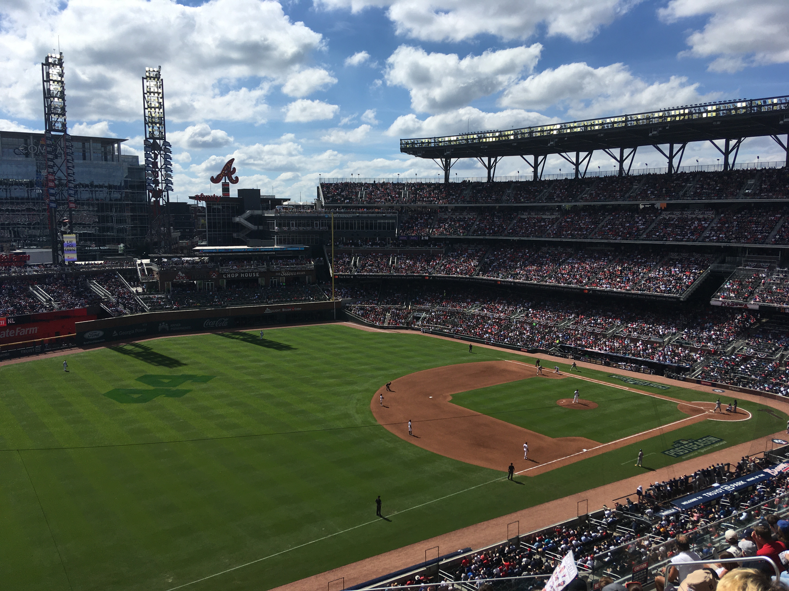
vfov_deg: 48.2
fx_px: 661
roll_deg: +0.4
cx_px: 394
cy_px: 296
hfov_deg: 61.7
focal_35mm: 29
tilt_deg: -6.1
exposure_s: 1/2747
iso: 25
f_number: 2.2
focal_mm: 4.15
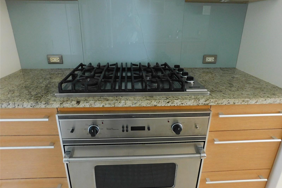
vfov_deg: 53.1
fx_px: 188
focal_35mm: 24
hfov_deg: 73.7
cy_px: 94
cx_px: 141
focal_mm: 4
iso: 400
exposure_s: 1/30
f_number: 3
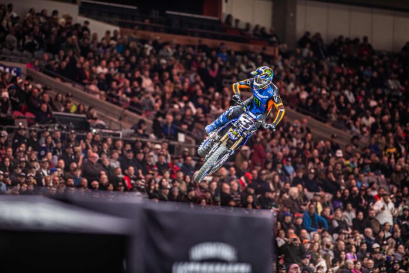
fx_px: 3408
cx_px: 204
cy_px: 136
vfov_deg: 4.6
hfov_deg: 6.9
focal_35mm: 300
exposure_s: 1/500
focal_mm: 300
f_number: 2.8
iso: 3200
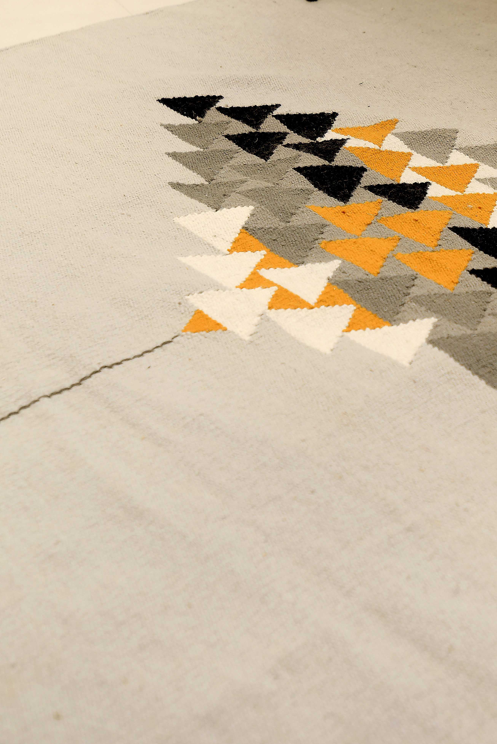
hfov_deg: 20.1
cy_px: 209
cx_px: 468
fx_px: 1366
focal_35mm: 66
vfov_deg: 30.1
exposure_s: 1/160
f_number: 3.2
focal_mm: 35
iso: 200
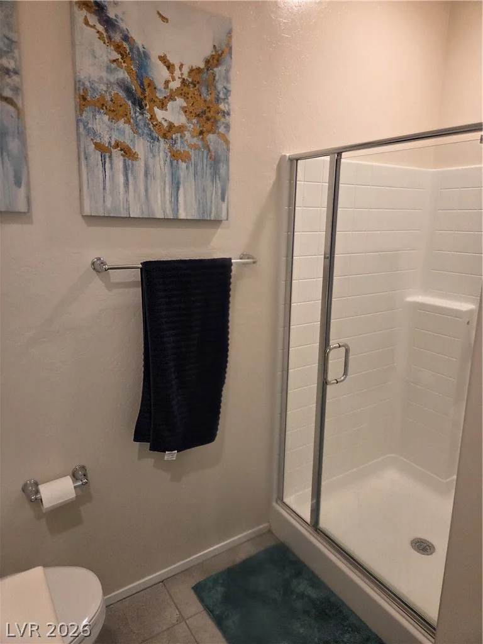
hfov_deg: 58.9
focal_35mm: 23
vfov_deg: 73.9
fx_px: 428
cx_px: 242
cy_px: 322
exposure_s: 1/120
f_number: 1.8
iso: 320
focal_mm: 5.4
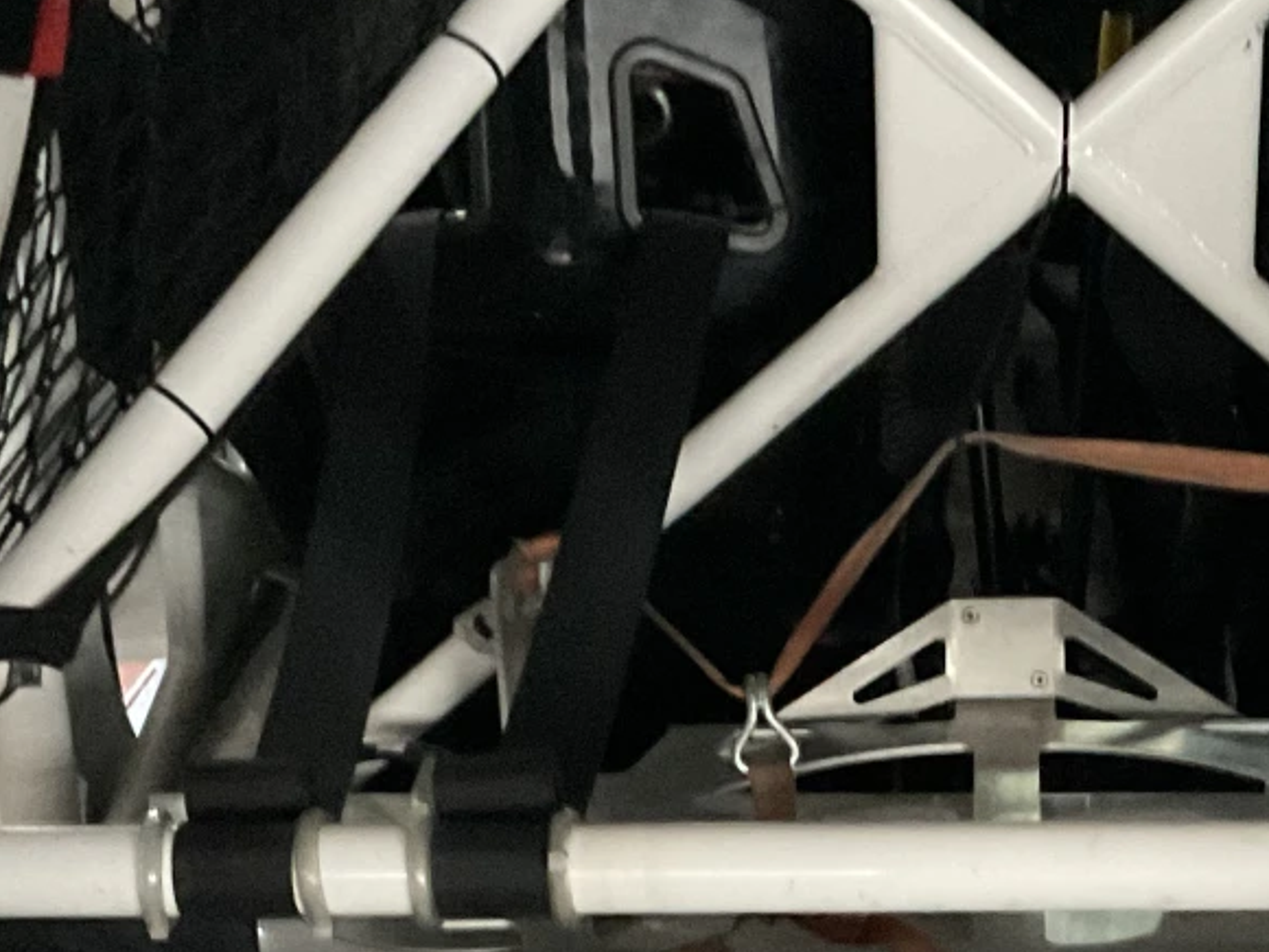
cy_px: 1088
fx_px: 3519
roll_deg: +0.1
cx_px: 1083
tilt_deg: -25.4
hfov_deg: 20.1
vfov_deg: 15.0
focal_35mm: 96
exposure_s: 1/30
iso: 500
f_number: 1.8
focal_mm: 3
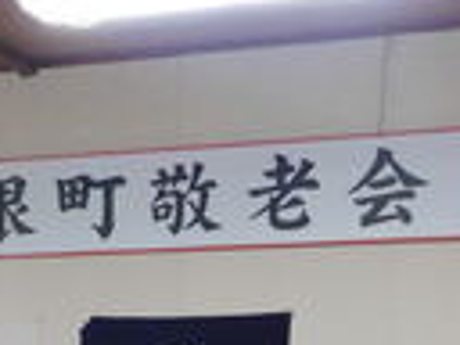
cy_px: 440
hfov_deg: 15.3
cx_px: -23
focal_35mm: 126
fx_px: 1674
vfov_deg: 11.5
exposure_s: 1/30
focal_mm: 6.3
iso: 400
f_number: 3.5
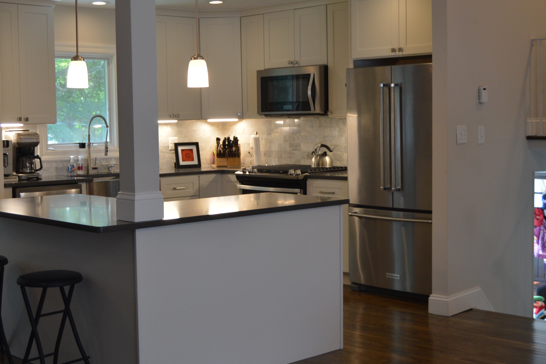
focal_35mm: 52
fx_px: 789
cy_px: 157
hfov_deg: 37.8
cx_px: 186
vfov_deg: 26.0
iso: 560
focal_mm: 26
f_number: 4
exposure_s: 1/60
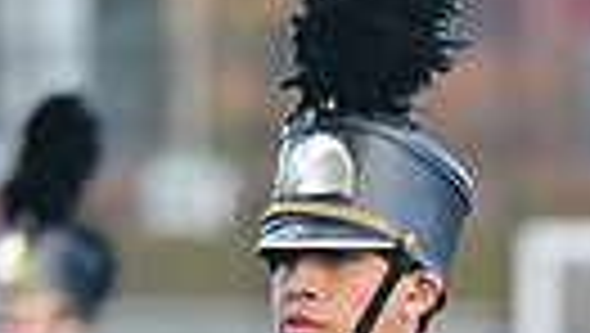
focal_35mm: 719
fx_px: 11260
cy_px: 832
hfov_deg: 3.0
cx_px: 509
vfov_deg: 1.7
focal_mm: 200
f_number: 4
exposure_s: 1/500
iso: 100
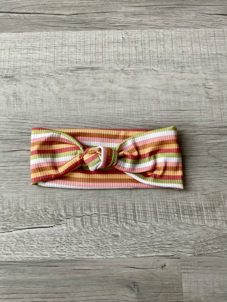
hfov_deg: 48.2
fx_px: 254
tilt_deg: -77.4
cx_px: 114
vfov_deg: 61.7
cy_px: 151
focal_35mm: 29
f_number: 1.8
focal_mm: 3
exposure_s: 1/50
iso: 40
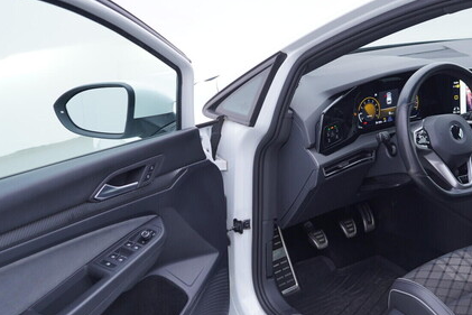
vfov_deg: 28.6
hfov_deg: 41.5
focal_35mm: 47
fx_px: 616
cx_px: 302
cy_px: 184
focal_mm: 24
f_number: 3.2
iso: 125
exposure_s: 1/50
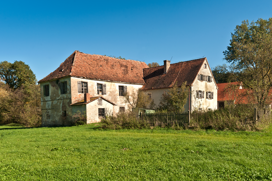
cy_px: 90
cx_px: 136
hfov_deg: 54.5
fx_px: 264
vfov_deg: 37.8
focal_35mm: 35
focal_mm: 35
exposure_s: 1/400
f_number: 10
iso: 200
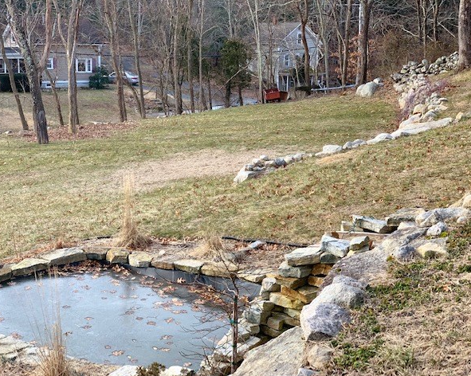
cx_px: 221
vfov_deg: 27.6
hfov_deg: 34.2
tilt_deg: -11.8
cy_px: 190
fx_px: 766
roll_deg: -1.3
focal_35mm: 55
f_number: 2.4
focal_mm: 6
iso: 16
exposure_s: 1/130
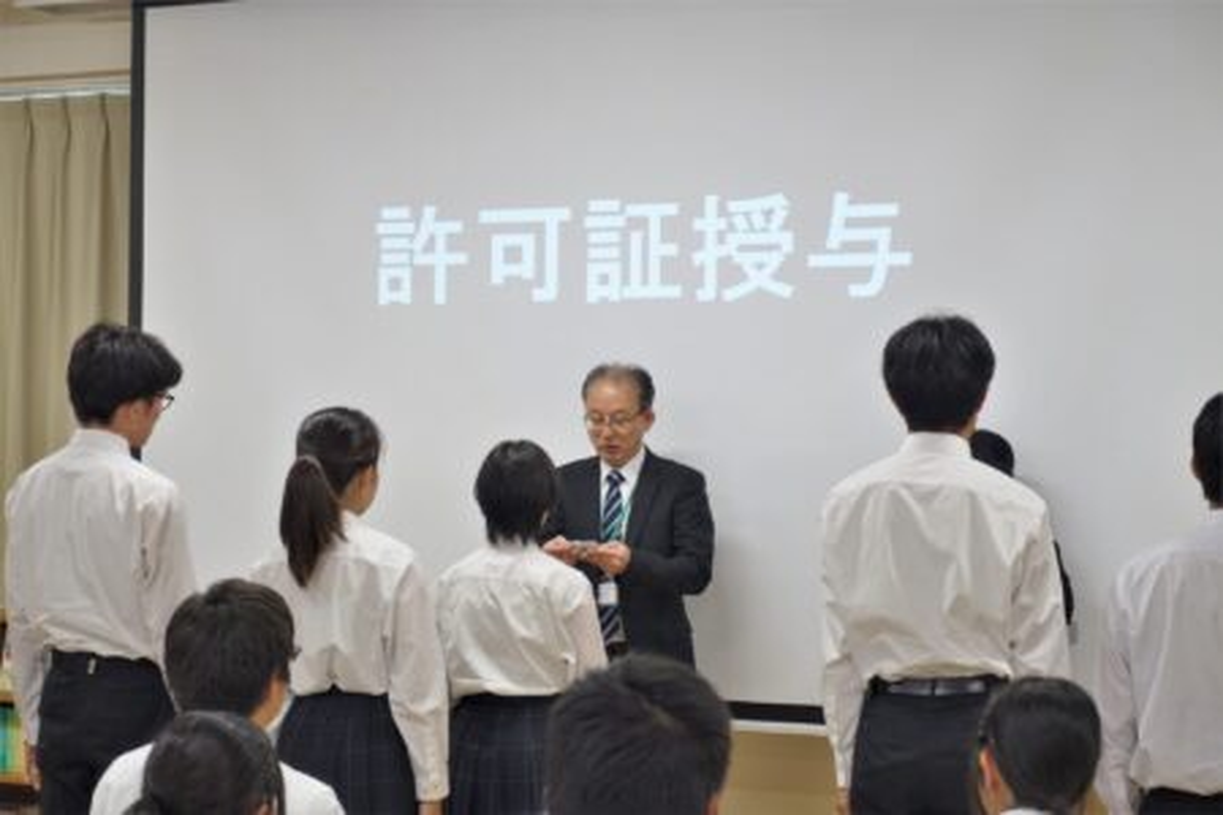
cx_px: 612
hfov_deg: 31.0
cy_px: 408
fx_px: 2208
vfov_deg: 20.9
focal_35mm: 65
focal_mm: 23.9
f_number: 2.8
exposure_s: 1/80
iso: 160
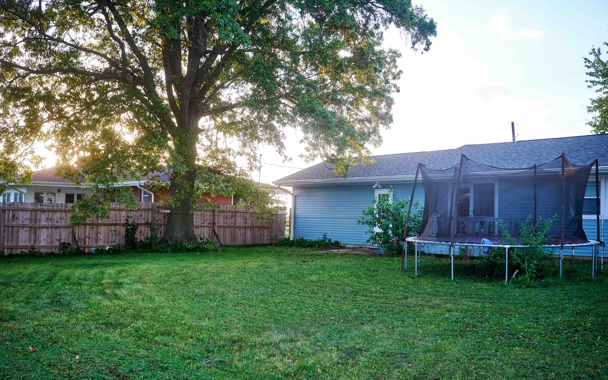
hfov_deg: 54.0
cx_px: 303
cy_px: 196
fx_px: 597
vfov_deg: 35.3
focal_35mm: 36
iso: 800
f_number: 5.6
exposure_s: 1/320
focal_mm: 35
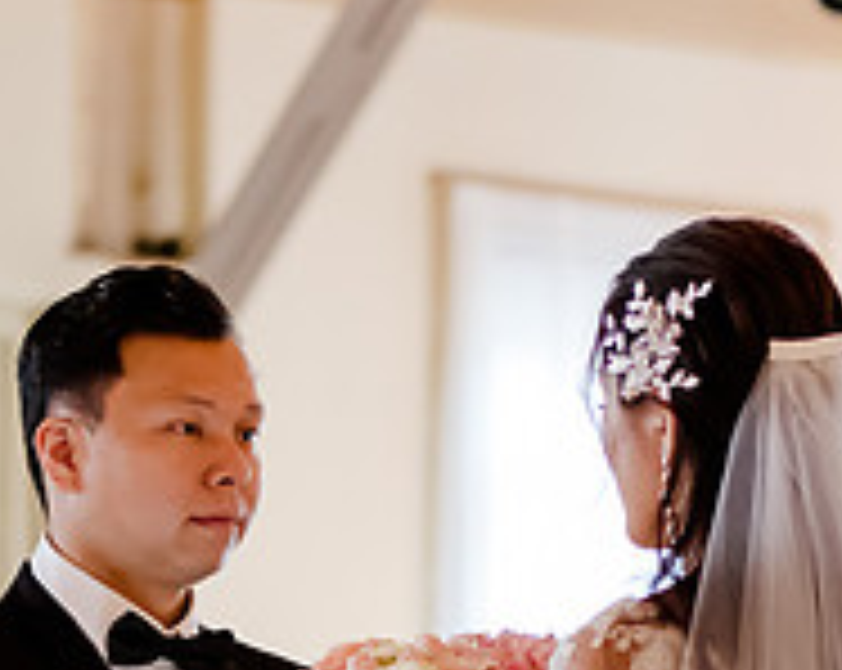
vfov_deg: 4.4
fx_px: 8708
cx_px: 291
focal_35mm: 350
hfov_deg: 5.5
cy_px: 457
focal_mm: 105
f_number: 2.8
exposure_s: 1/160
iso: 2500
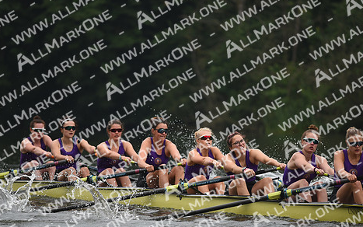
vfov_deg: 3.5
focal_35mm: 380
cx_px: 178
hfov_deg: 5.5
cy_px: 146
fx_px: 3760
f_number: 4
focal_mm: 300
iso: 400
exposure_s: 1/1600
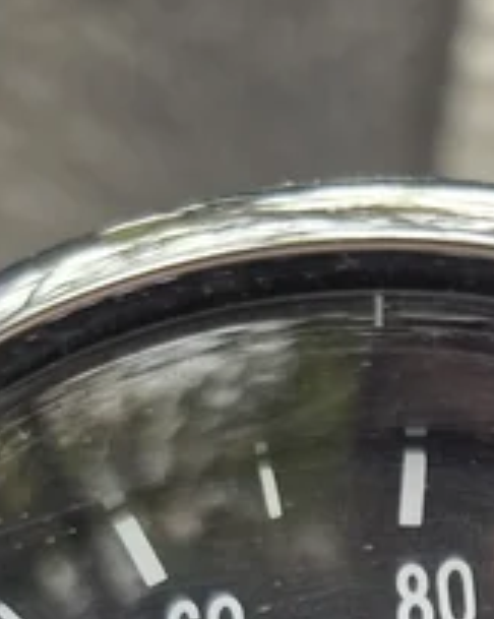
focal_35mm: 83
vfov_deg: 18.7
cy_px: 1058
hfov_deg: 18.2
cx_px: 450
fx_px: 1519
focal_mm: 5.4
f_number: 1.8
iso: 64
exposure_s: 1/180
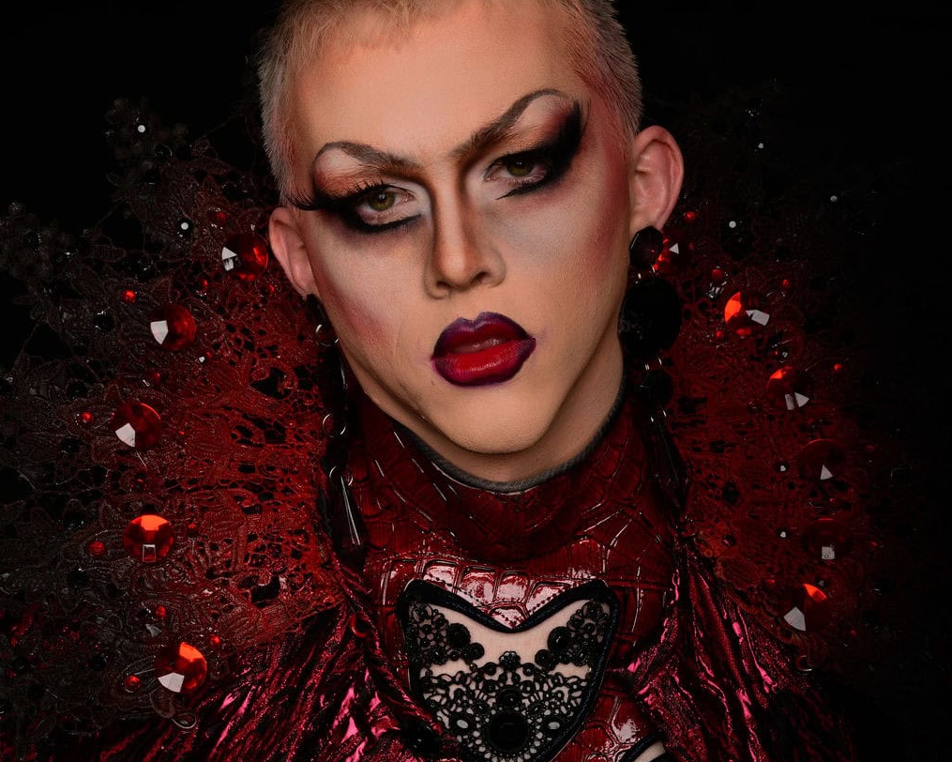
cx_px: 476
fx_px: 2000
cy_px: 505
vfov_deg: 21.5
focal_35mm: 71
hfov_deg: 26.8
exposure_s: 1/200
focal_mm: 50
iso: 64
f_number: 16
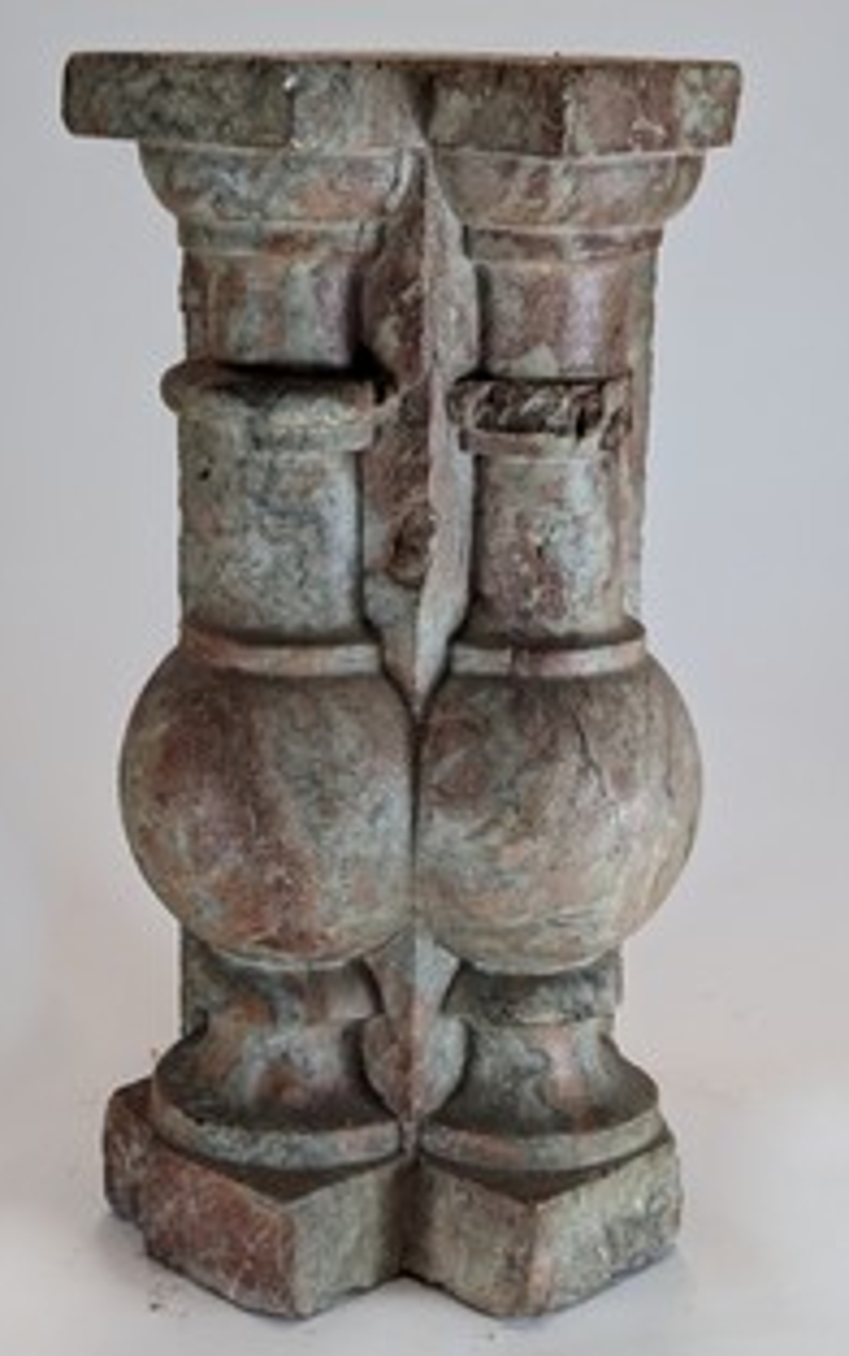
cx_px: 414
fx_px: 2403
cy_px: 659
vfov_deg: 31.5
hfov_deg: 20.0
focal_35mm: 65
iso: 84
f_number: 1.85
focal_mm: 6.81
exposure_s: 1/99.9
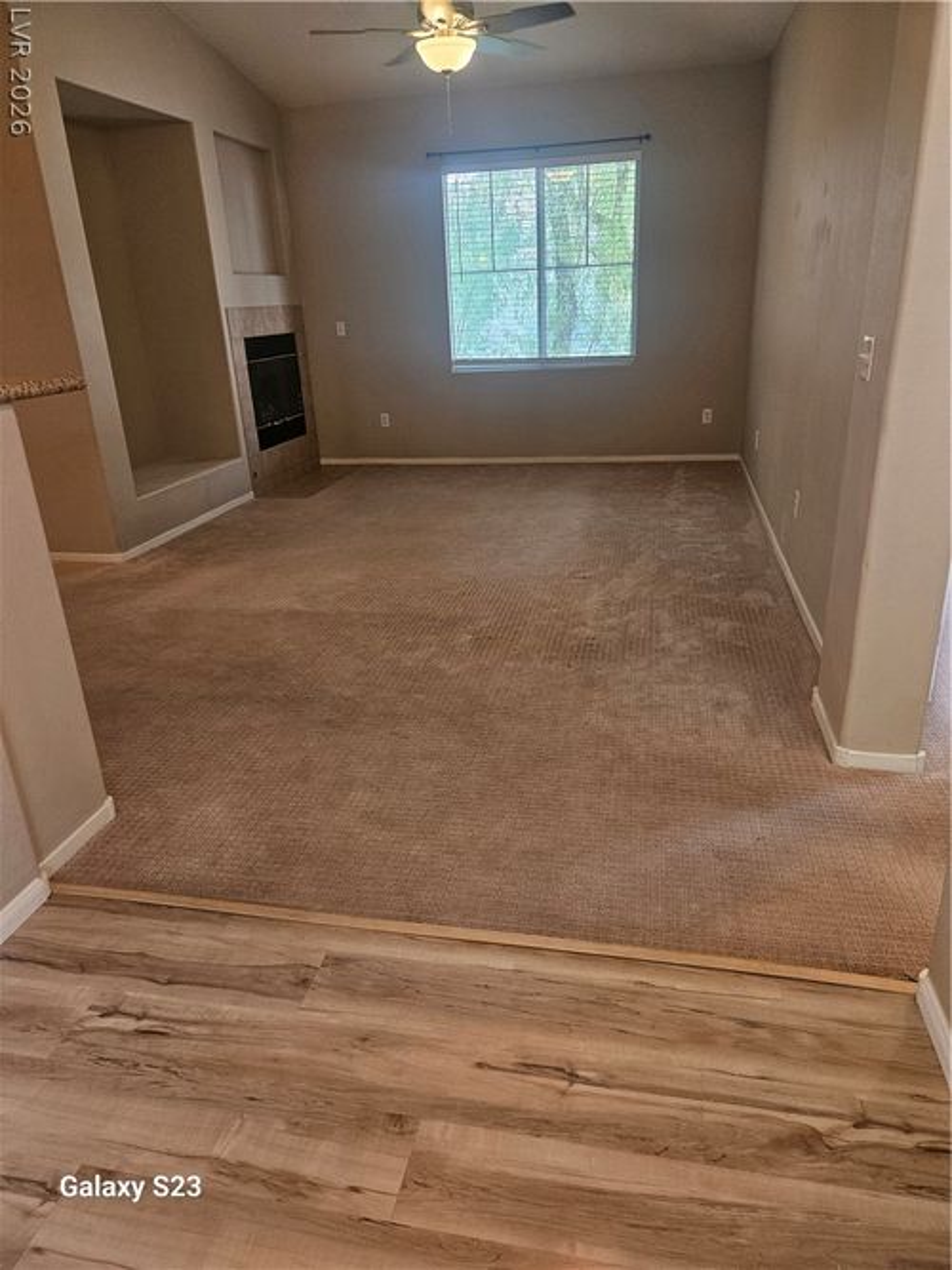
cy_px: 635
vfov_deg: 73.9
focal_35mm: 23
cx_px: 476
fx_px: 844
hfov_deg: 58.9
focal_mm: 5.4
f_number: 1.8
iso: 250
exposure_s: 1/120
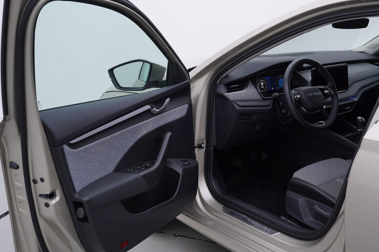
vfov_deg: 29.9
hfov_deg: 43.4
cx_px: 223
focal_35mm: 45
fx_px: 474
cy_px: 123
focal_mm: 24
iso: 125
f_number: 4
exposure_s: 1/80
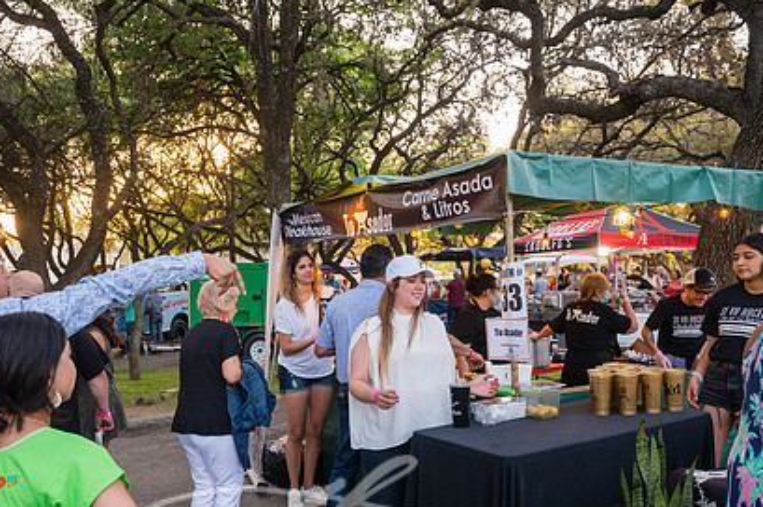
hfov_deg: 55.5
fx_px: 720
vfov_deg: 38.2
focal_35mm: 34
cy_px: 350
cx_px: 310
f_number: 4
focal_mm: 24
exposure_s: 1/400
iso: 1600
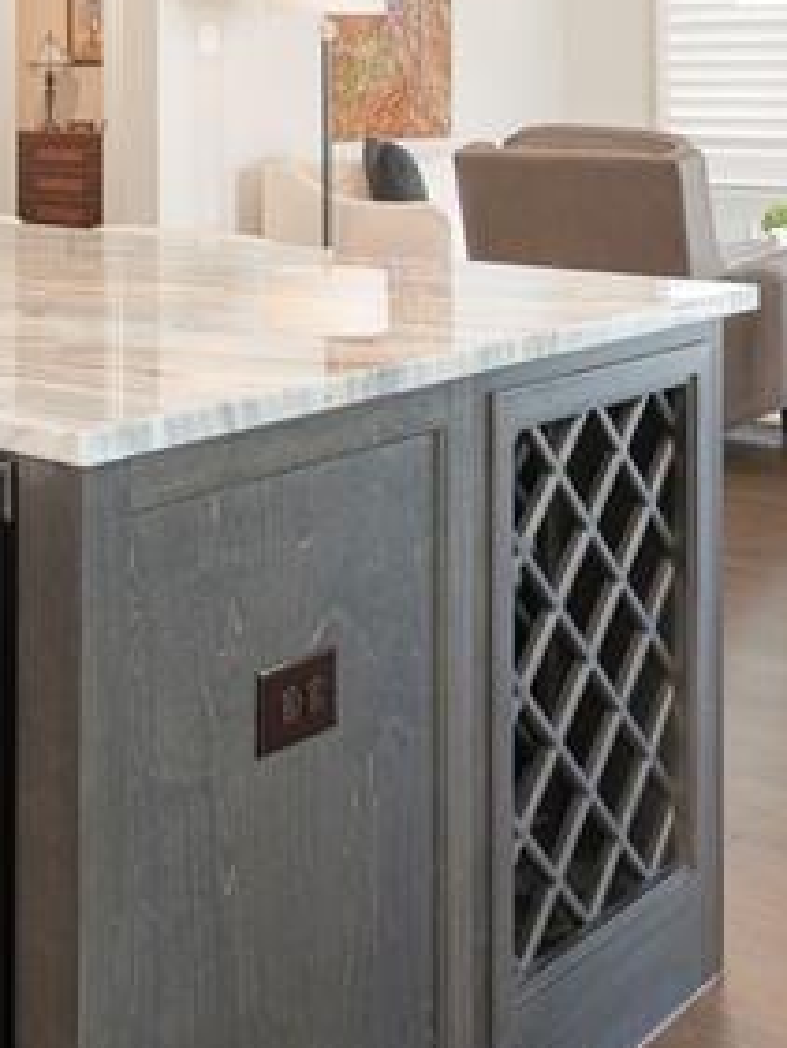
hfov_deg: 25.4
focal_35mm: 56
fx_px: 1696
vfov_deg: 32.4
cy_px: 80
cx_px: 104
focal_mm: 16
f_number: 7.1
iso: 100
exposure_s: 1/1.25
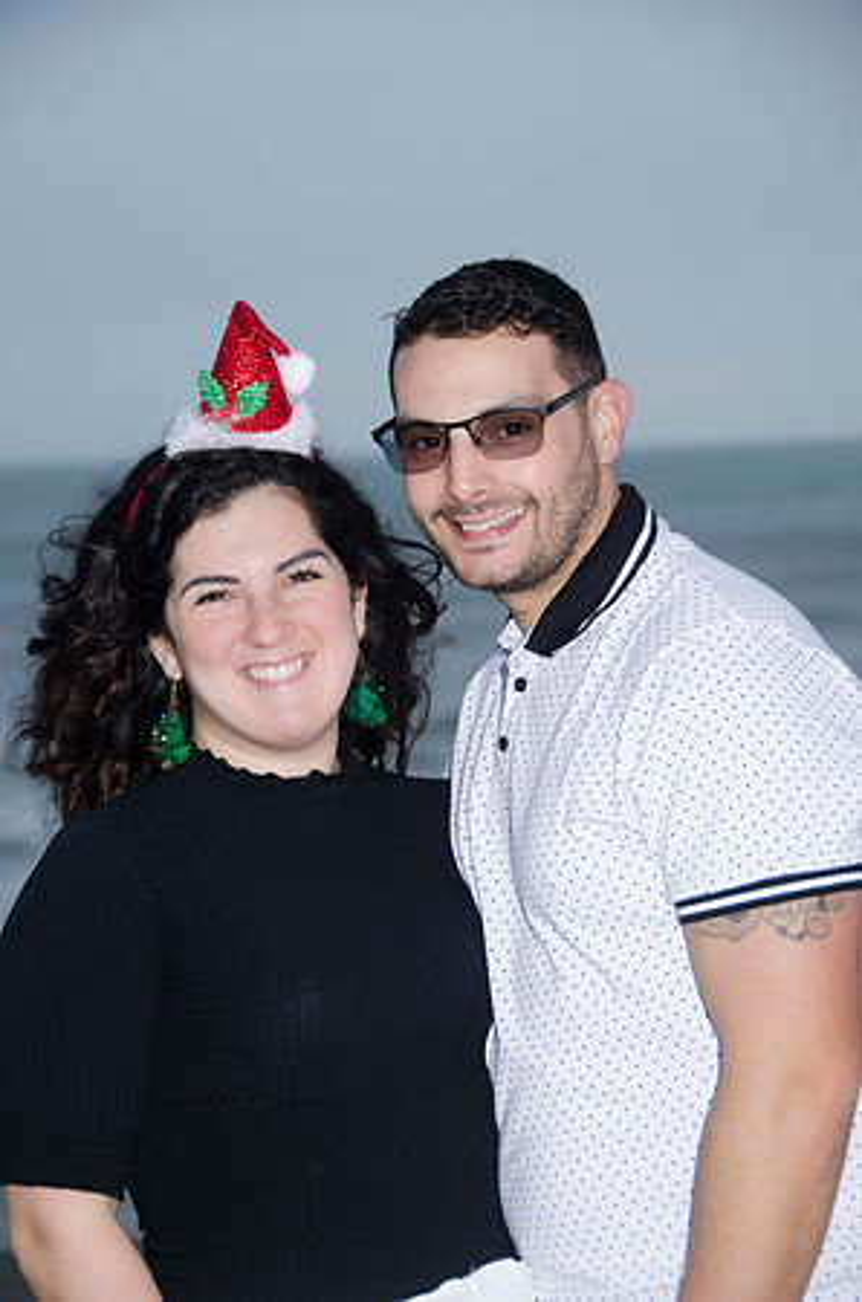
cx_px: 431
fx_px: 4330
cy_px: 651
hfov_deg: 11.4
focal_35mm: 120
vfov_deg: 17.1
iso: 100
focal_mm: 80
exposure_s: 1/80
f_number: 5.6
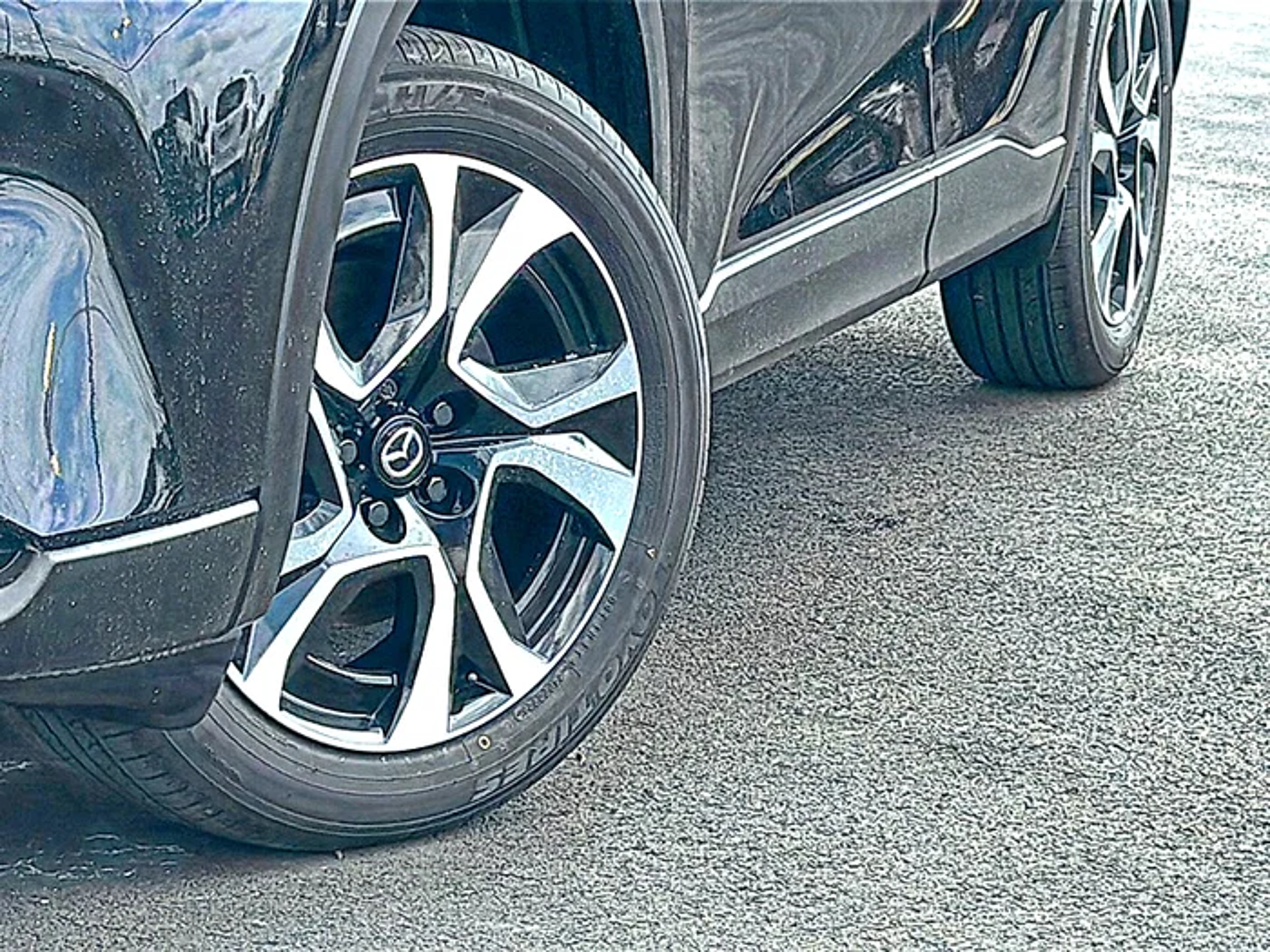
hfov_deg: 21.1
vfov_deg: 15.9
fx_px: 3412
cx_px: 635
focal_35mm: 93
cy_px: 476
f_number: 1.78
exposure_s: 1/1147
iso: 80
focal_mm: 6.86
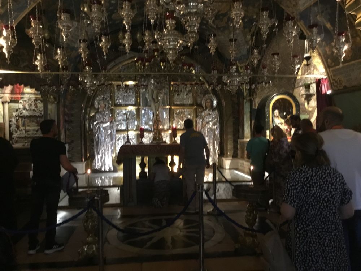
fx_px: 323
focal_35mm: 31
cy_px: 136
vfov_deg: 45.4
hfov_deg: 58.4
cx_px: 180
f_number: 2.4
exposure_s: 1/17
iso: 400
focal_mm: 3.3
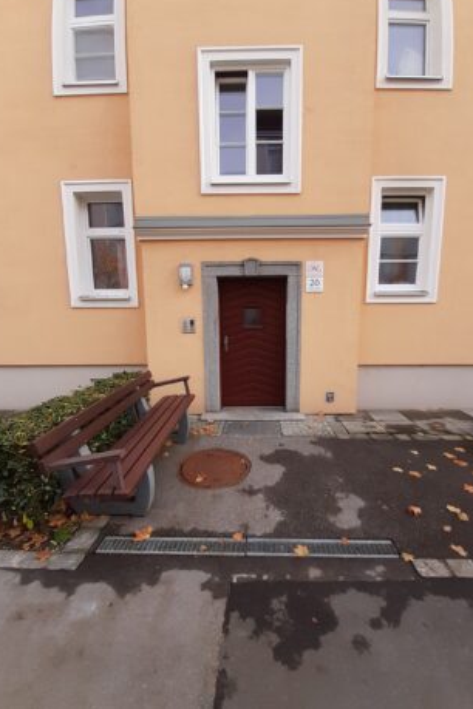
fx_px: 276
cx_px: 254
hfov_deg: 81.1
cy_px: 344
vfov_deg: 104.2
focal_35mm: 14
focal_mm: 1.13
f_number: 2.2
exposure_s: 1/231
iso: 40
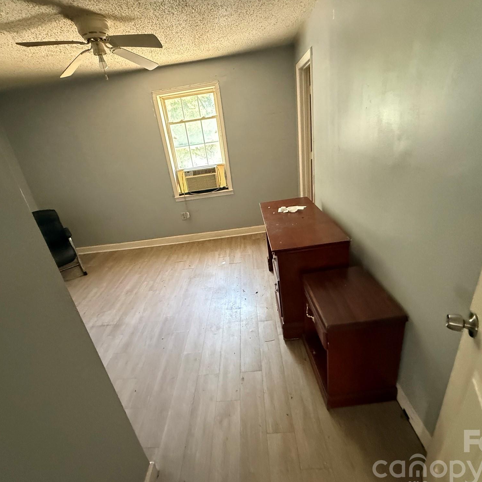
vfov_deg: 84.0
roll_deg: +8.0
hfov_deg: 84.0
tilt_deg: -23.9
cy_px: 245
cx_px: 236
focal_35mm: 17
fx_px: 268
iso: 800
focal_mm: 2.22
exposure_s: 1/60
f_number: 2.2
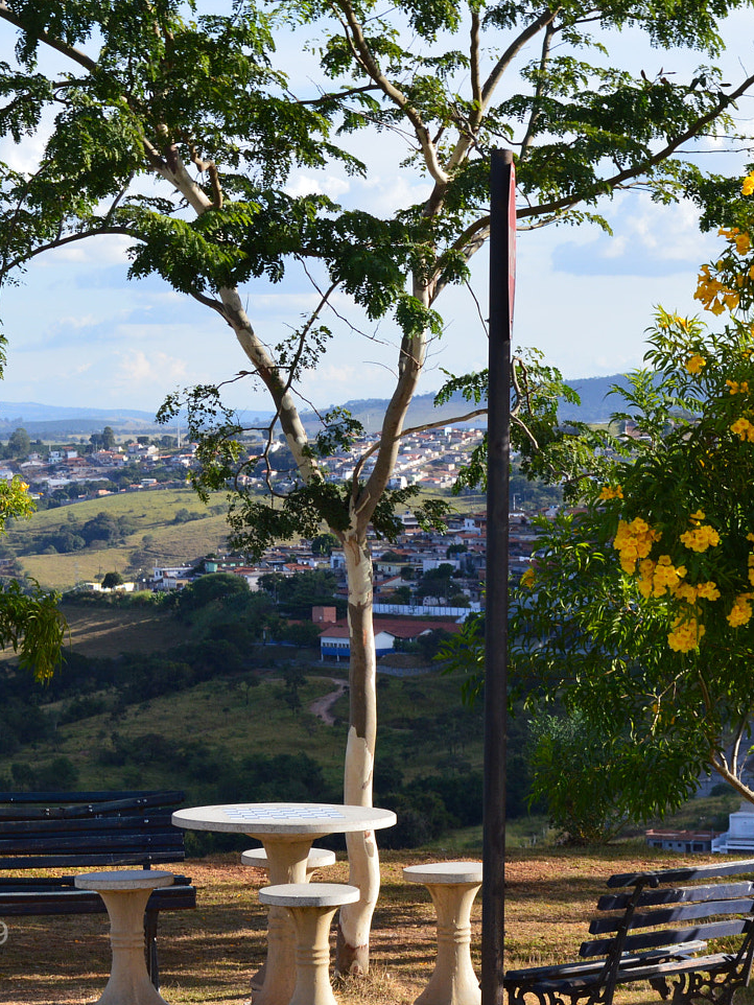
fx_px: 3826
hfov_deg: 11.3
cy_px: 460
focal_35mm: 132
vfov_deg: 15.0
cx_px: 298
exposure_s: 1/250
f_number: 10
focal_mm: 55
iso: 400
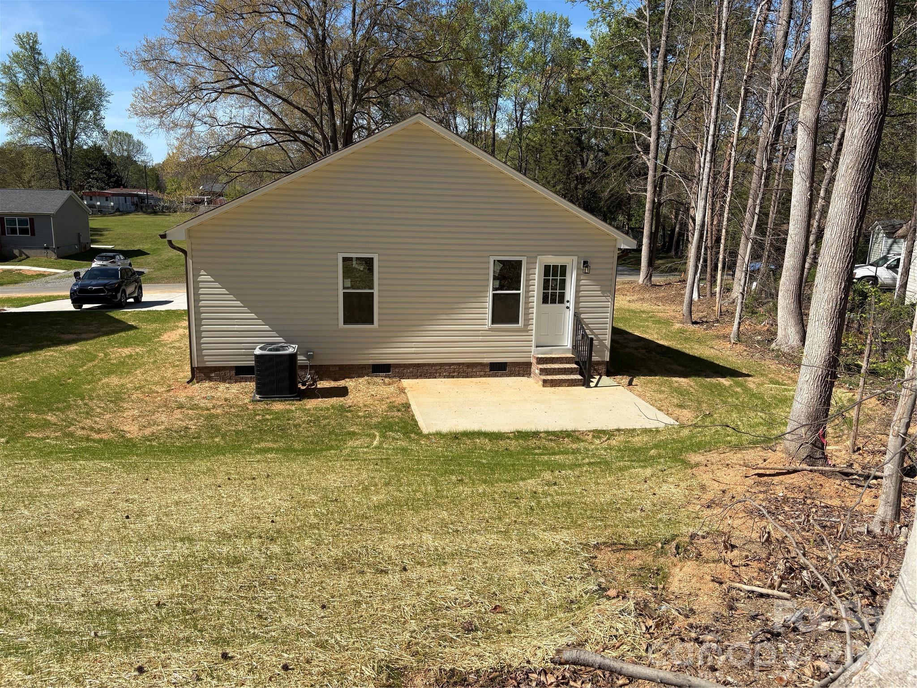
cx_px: 458
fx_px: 689
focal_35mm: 26
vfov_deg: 53.1
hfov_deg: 67.3
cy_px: 344
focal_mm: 5.96
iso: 50
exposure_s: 1/3623
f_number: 1.6
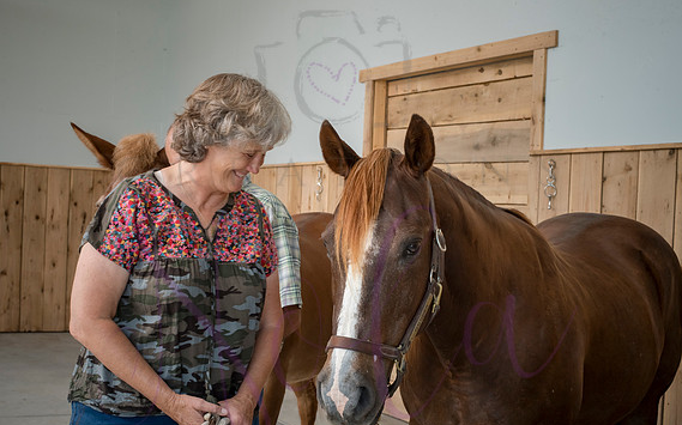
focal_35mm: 52
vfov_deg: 24.8
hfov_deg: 38.9
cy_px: 230
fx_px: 966
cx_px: 338
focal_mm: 50
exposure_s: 1/160
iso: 400
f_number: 9
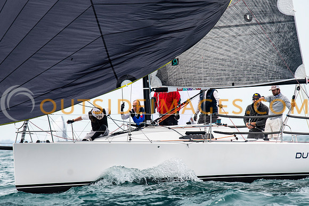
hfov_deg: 4.6
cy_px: 103
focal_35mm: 450
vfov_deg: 3.1
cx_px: 154
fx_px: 3866
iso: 400
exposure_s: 1/1250
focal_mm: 300
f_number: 5.6
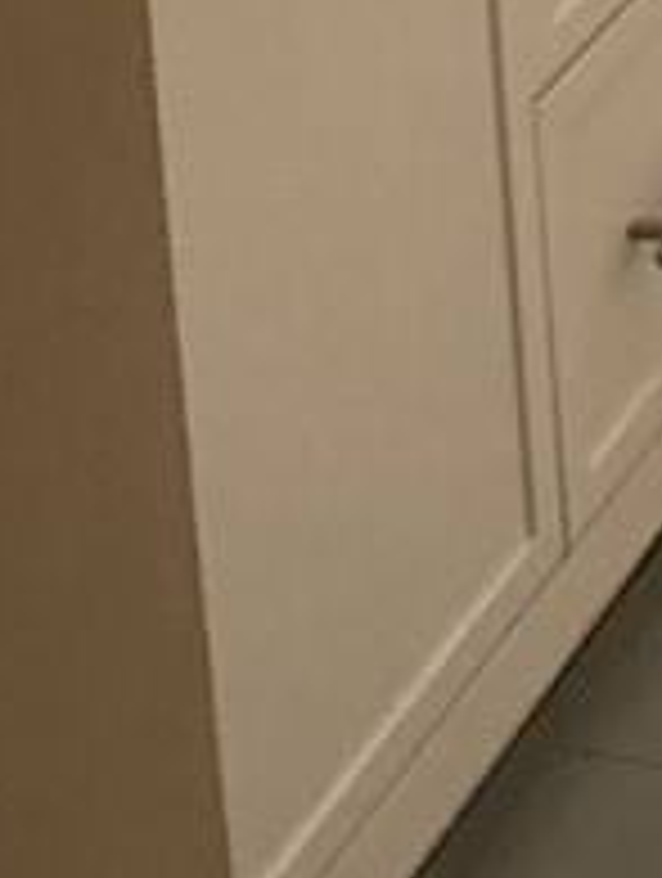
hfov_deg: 9.2
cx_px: 1310
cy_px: -919
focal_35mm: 152
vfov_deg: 11.6
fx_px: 3863
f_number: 1.8
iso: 100
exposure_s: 1/60
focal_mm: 3
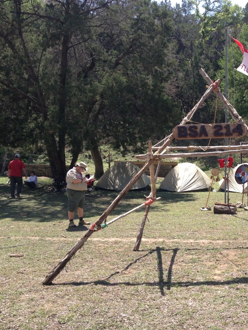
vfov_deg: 40.4
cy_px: 166
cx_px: 222
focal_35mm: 47
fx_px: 449
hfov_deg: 29.6
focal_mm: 4.28
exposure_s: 1/778
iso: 50
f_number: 2.4
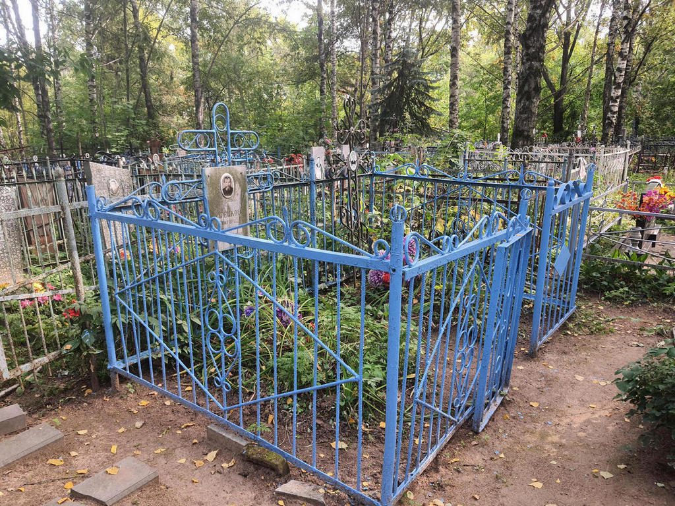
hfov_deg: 67.3
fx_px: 507
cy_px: 253
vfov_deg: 53.1
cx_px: 338
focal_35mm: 26
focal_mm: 4.32
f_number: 1.7
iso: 64
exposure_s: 1/100
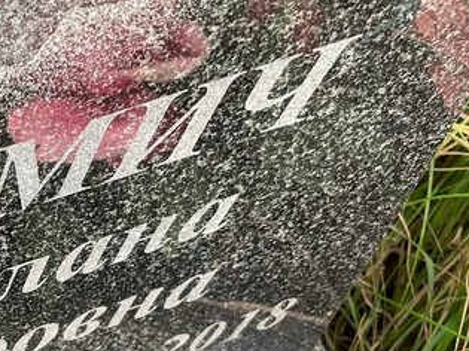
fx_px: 894
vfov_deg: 21.9
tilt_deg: -57.8
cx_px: -68
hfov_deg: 26.6
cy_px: 293
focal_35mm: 66
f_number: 1.6
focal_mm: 4.2
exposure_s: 1/101
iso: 125
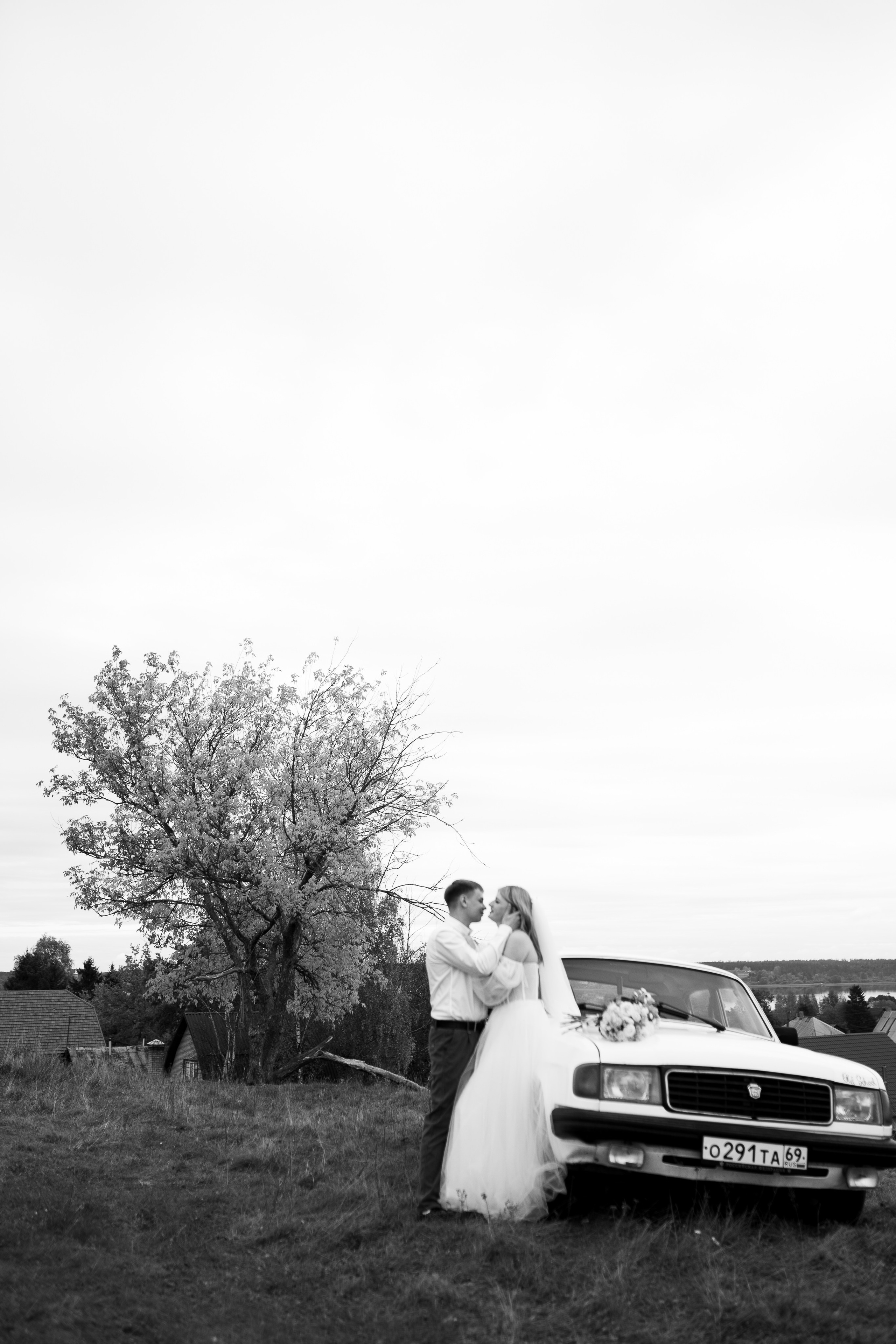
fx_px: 1307
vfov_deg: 54.4
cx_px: 448
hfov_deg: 37.9
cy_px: 672
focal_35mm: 35
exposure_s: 1/640
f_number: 2
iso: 64
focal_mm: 35
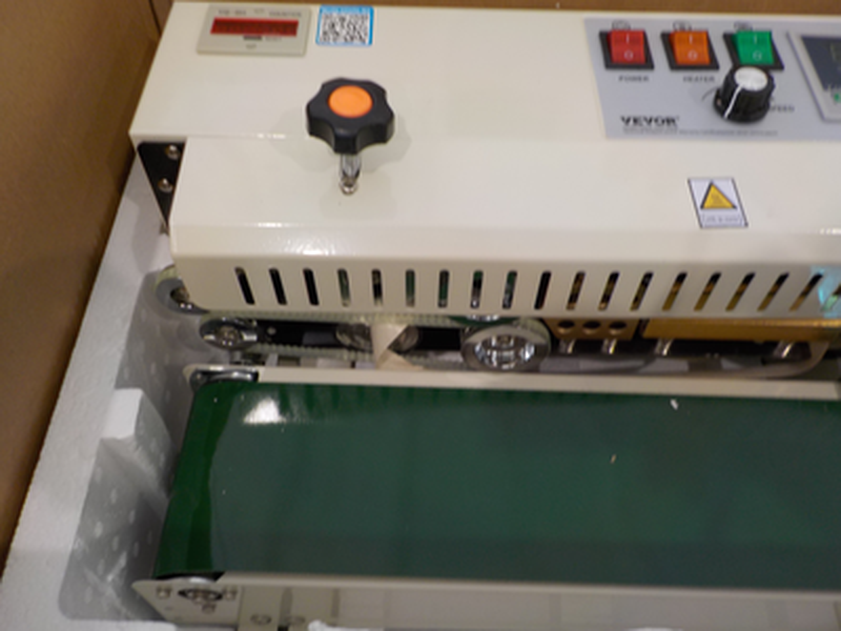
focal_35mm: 30
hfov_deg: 60.0
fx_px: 729
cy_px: 316
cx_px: 420
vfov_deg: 46.8
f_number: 3.3
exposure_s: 1/30
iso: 125
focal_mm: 4.1
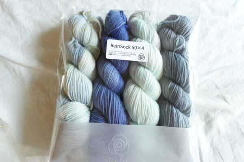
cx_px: 122
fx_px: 122
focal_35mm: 18
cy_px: 81
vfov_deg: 67.4
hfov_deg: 90.0
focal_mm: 6.9
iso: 2500
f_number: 3.5
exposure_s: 1/40
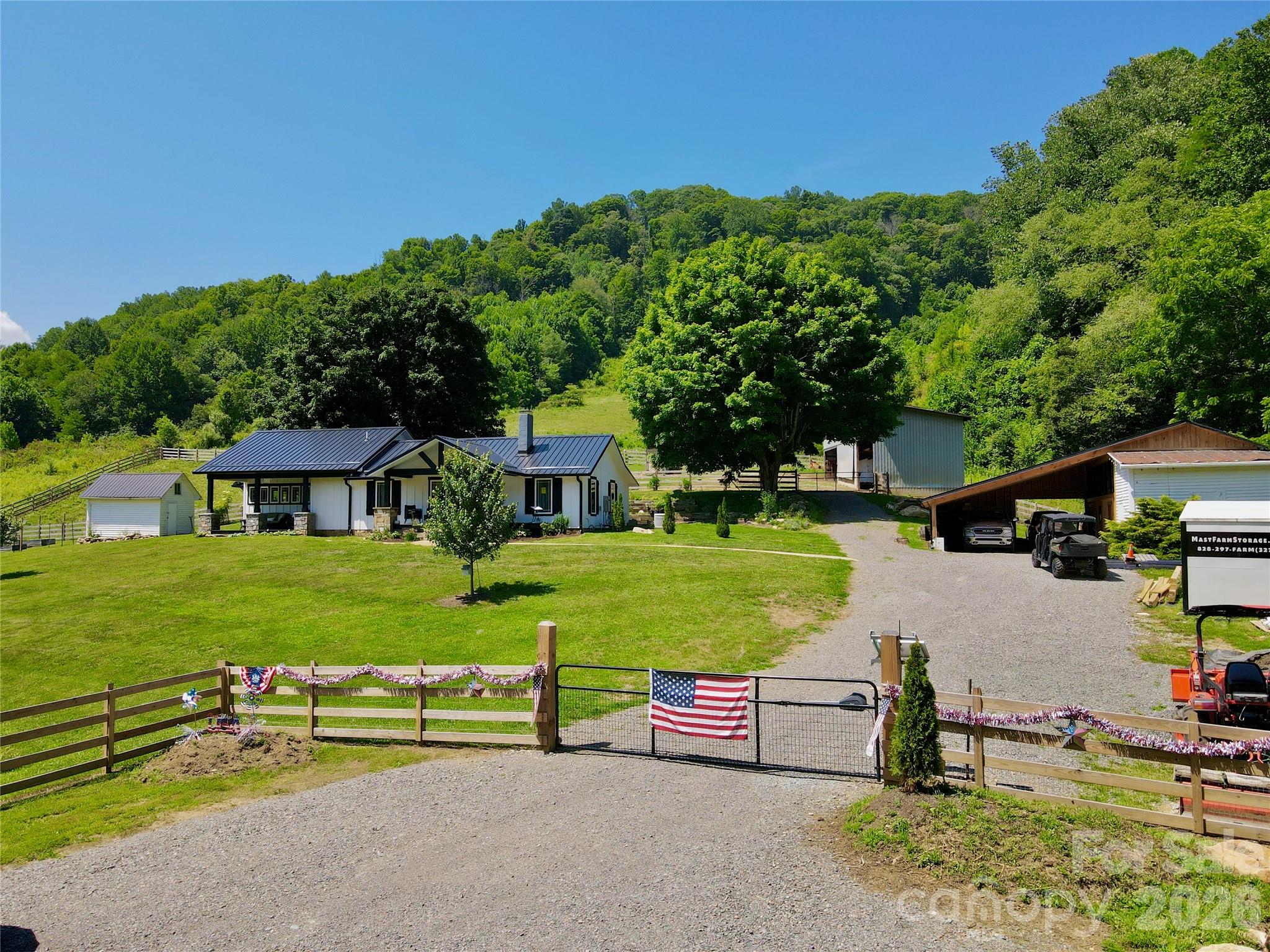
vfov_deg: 56.8
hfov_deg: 71.6
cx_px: 635
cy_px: 476
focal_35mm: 24
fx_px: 881
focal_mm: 4.5
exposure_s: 1/640
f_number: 2.8
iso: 100
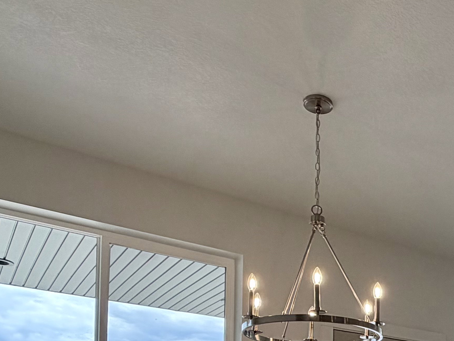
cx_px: 422
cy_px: 440
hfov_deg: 38.0
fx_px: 603
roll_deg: -0.7
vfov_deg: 26.8
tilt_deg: +1.6
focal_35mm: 46
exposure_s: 1/170
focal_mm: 2.22
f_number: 2.2
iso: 50
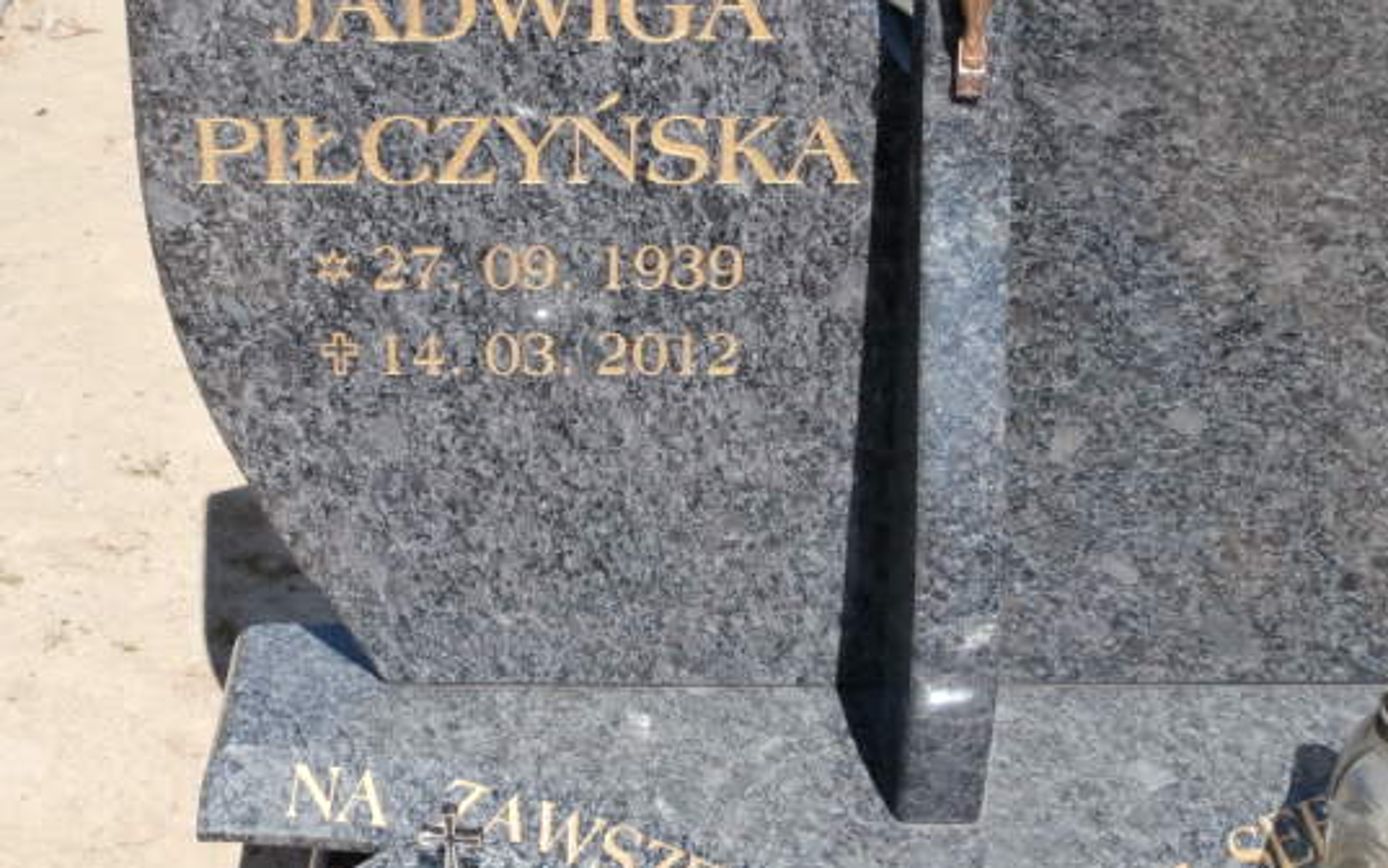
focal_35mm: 72
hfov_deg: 28.5
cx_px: 579
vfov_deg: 18.1
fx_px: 2724
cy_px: 284
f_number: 4.5
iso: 100
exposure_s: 1/500
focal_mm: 10.11
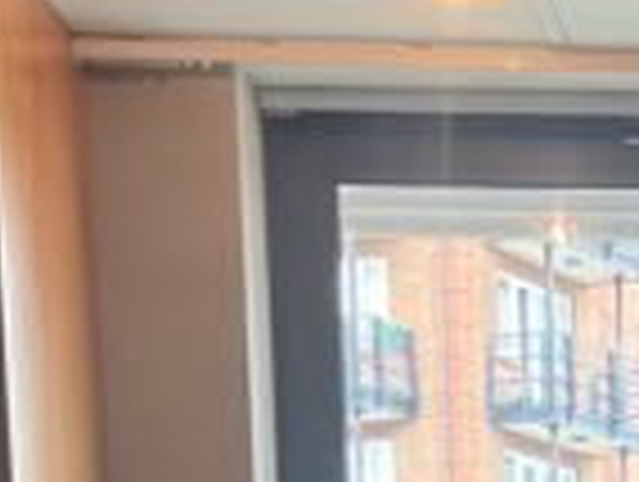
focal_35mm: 187
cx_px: 1224
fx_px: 3458
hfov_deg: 9.9
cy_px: 1514
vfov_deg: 7.0
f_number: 1.6
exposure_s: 1/100
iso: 100
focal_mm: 5.1
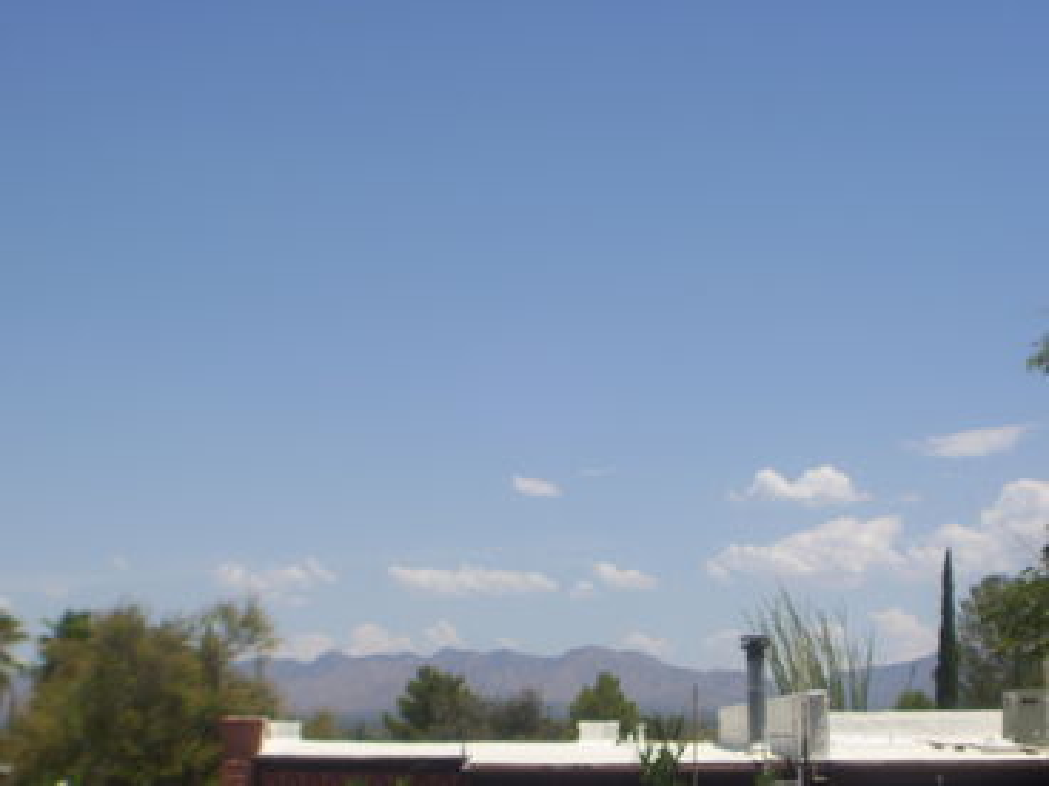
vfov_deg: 13.7
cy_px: 393
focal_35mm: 108
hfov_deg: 18.2
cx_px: 524
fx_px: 3273
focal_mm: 18
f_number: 8
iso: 80
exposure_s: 1/320
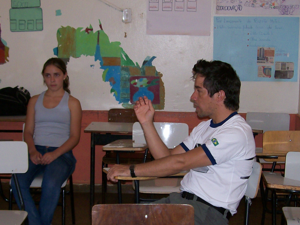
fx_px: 572
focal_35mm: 66
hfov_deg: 29.3
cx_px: 124
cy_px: 152
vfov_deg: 22.2
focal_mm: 6
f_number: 2.7
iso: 80
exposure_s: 1/64
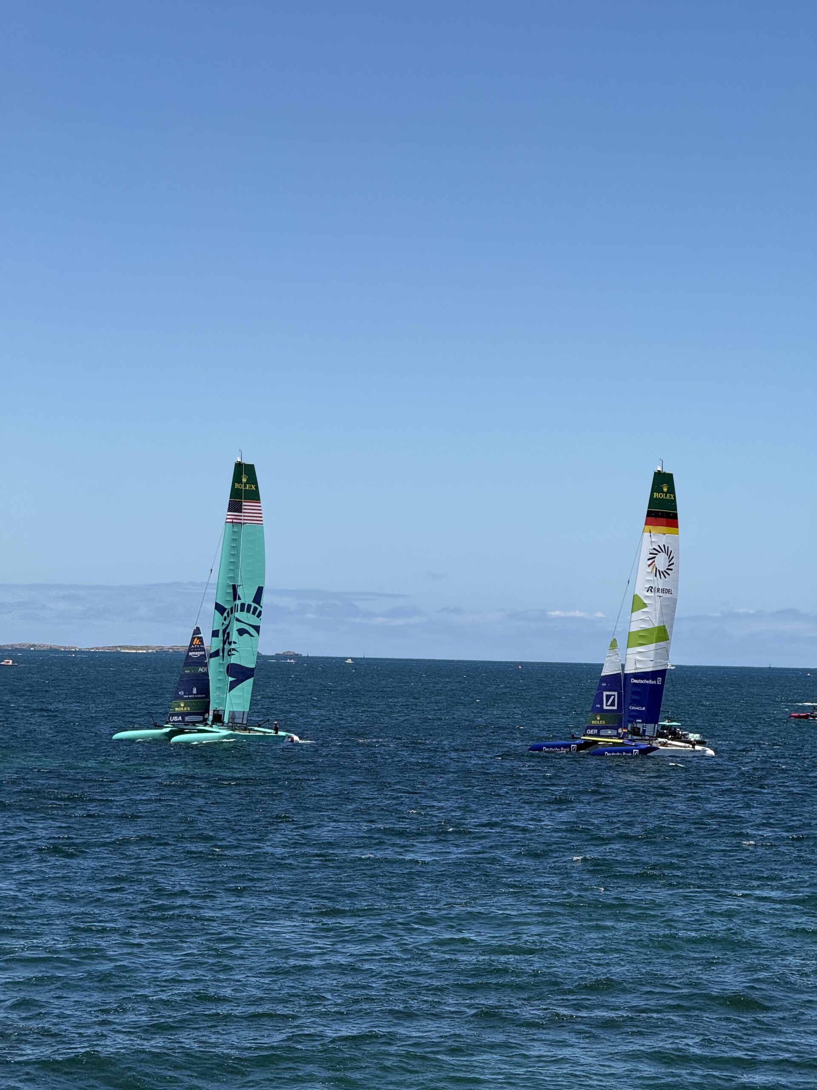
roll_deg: -1.8
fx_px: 3776
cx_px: 408
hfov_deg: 12.3
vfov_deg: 16.4
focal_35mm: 120
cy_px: 545
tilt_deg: +2.4
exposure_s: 1/2817
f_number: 2.8
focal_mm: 15.66
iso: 50
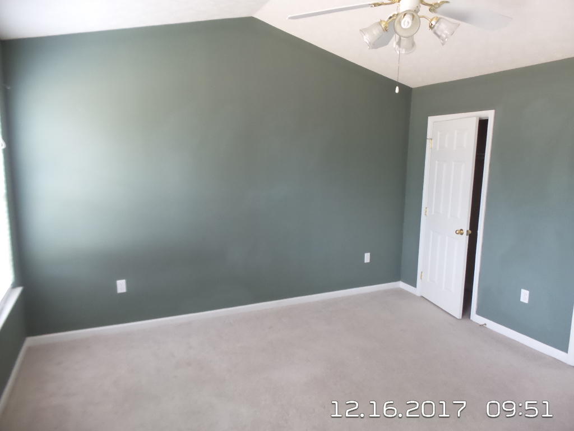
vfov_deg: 58.9
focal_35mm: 23
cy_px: 216
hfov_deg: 73.9
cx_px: 287
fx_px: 381
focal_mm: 4.1
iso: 500
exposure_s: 1/30
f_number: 2.8
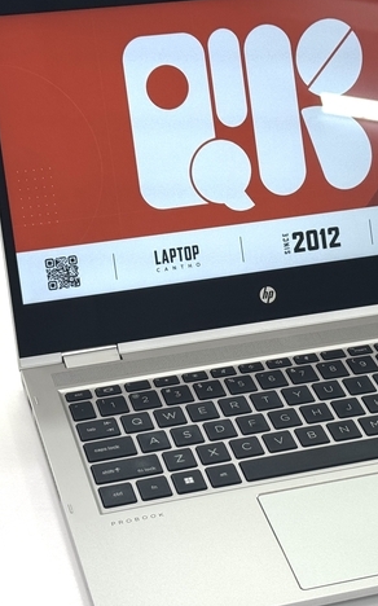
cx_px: 243
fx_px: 1436
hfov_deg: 15.0
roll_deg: -1.0
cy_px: 291
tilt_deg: -32.3
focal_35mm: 87
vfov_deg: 23.8
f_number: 1.78
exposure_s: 1/160
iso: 64
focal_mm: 6.76
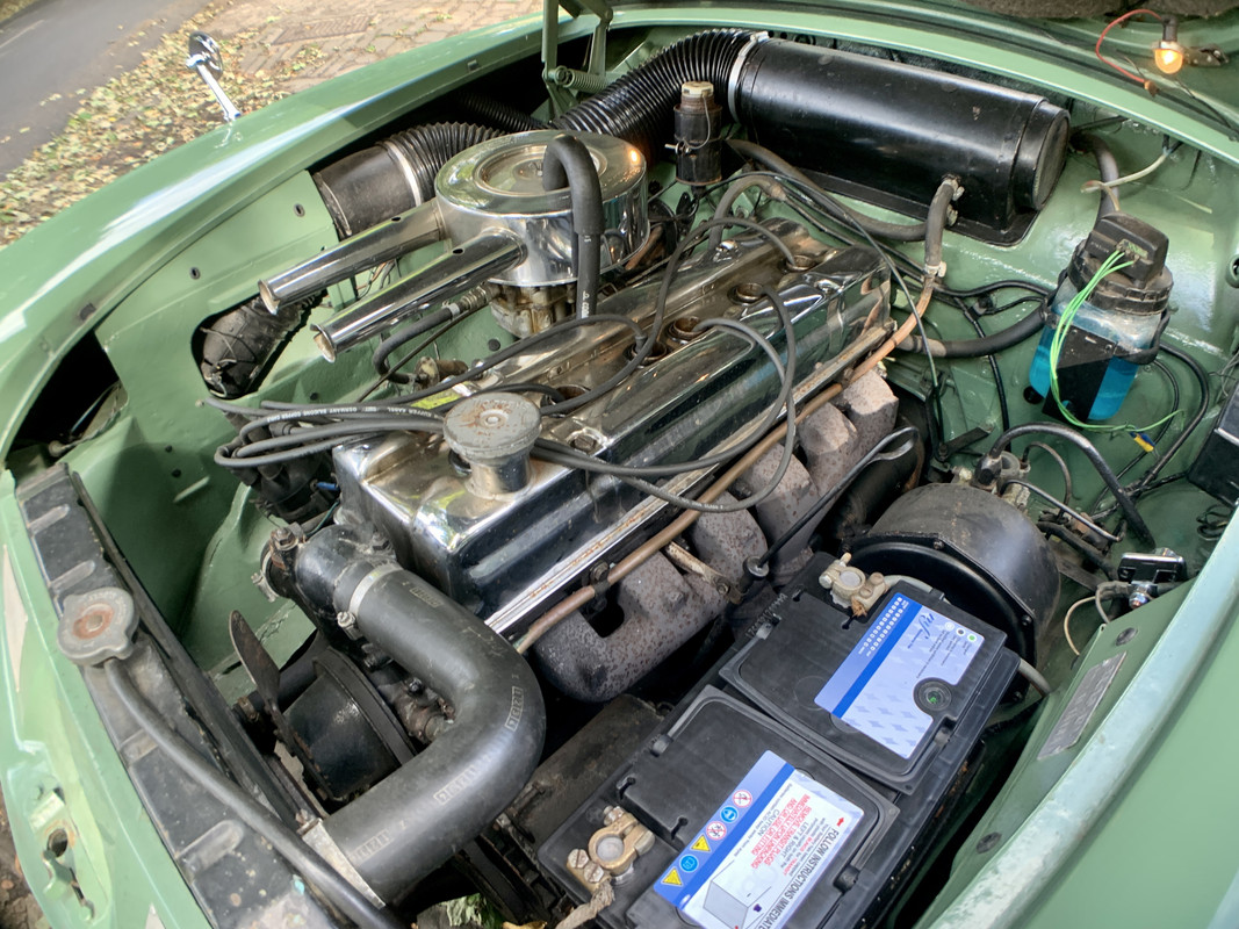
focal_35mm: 26
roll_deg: -0.6
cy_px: 464
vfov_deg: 53.1
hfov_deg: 67.3
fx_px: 931
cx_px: 620
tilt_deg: -44.3
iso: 100
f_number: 1.8
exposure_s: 1/69
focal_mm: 4.25
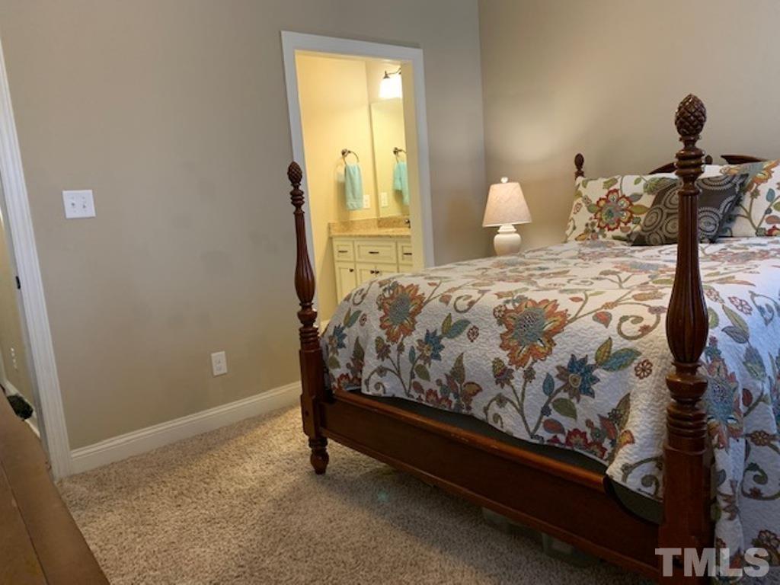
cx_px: 390
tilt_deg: -8.6
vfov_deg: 53.1
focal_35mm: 26
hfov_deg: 67.3
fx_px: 586
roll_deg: +5.0
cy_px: 292
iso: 320
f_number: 1.8
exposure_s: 1/40
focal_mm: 4.25
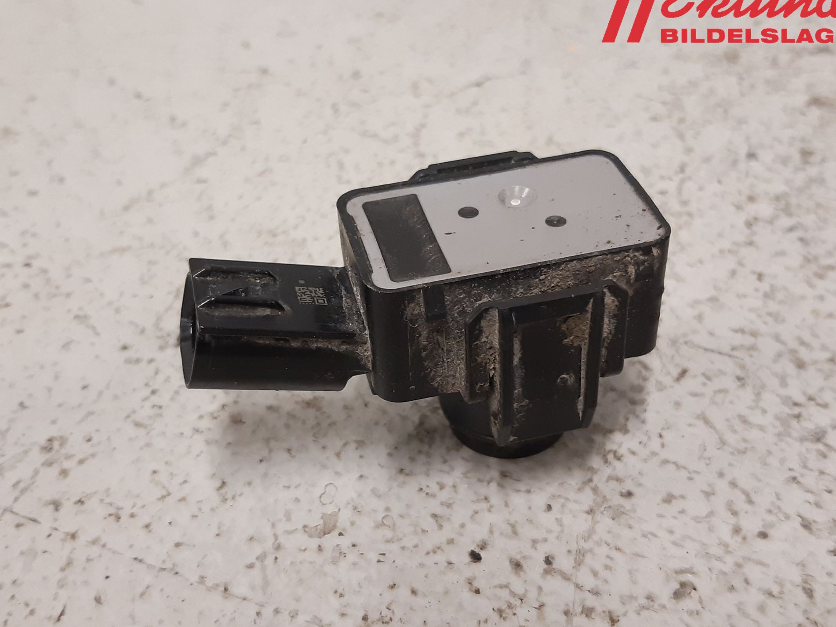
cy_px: 306
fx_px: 676
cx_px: 422
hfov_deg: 63.4
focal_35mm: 28
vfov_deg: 49.7
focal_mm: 3.93
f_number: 1.7
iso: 200
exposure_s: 1/50
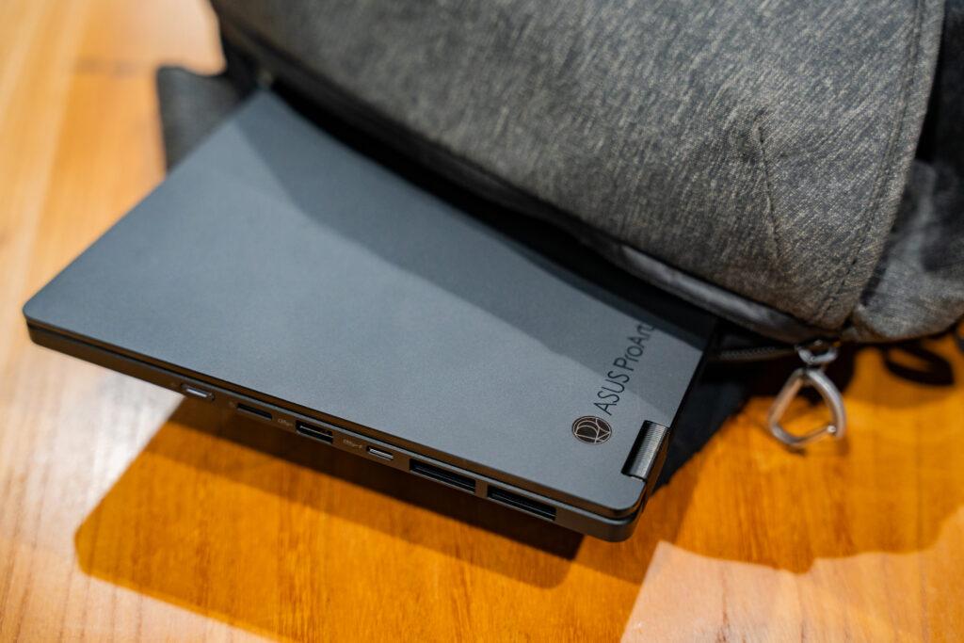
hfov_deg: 40.0
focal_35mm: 50
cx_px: 482
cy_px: 322
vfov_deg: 27.3
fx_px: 1326
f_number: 2.8
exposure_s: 1/100
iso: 1600
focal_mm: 49.5
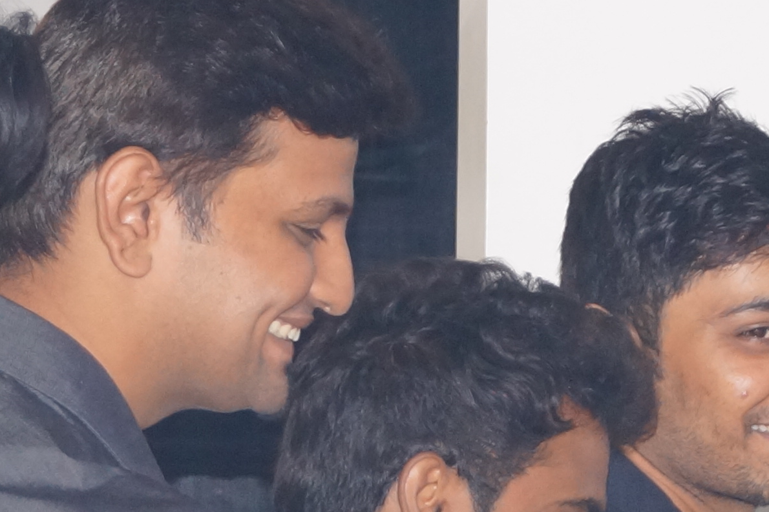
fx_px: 5871
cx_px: 839
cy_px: 616
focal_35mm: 275
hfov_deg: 7.5
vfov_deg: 5.0
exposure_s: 1/100
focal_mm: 40
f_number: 5
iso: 800
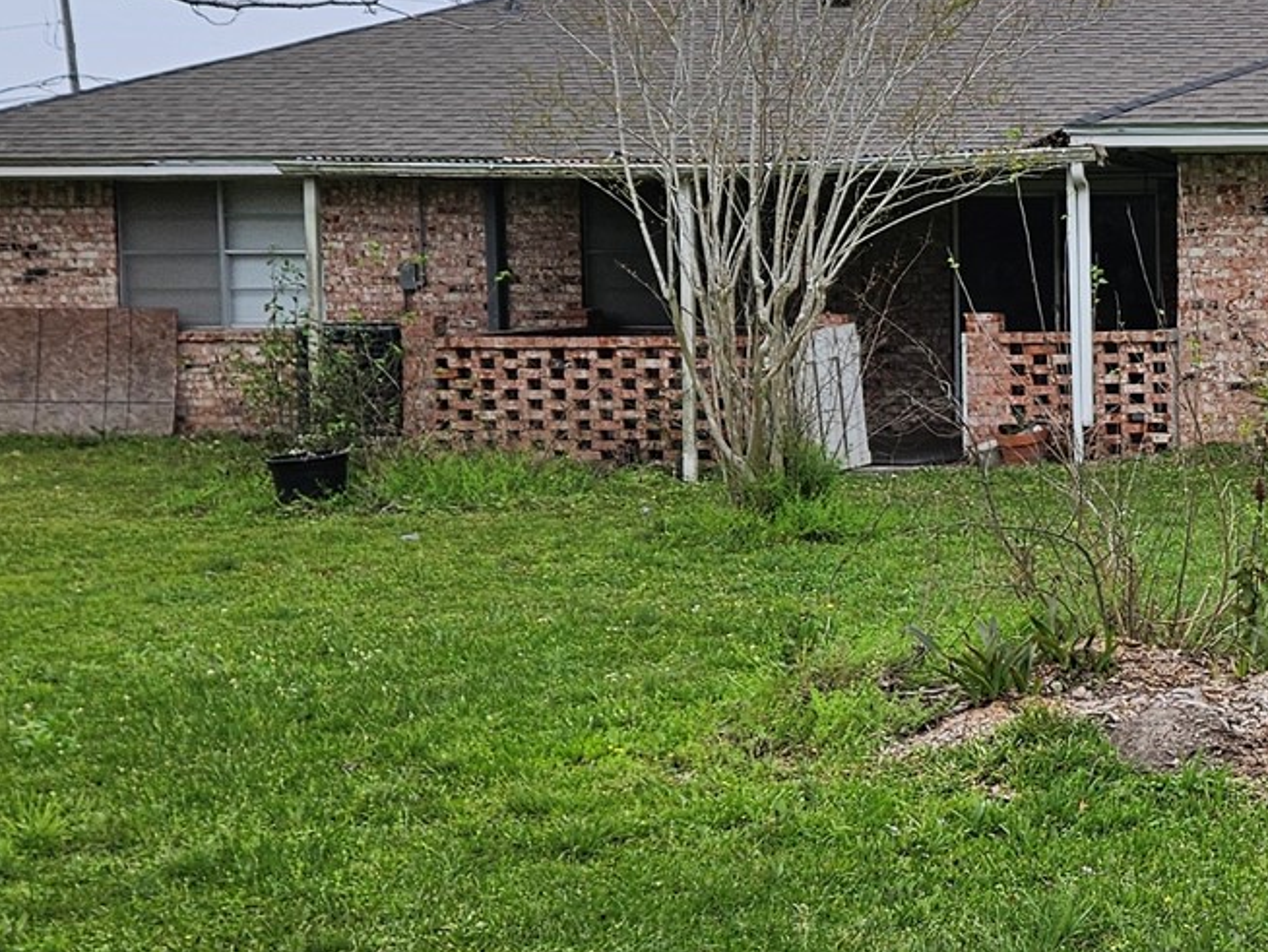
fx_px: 2638
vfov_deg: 20.4
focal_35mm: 72
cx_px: 1512
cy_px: 428
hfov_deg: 24.5
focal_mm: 5.4
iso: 32
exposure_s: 1/590
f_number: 1.8
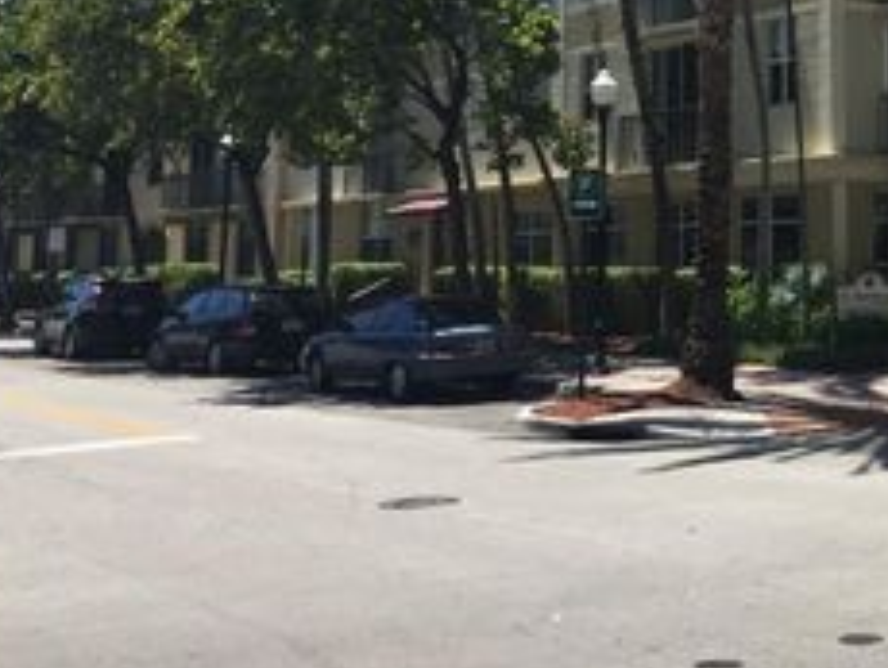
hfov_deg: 28.6
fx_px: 1618
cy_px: -29
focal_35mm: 63
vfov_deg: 22.3
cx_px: 907
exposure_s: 1/1199
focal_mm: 4.15
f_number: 2.2
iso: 32
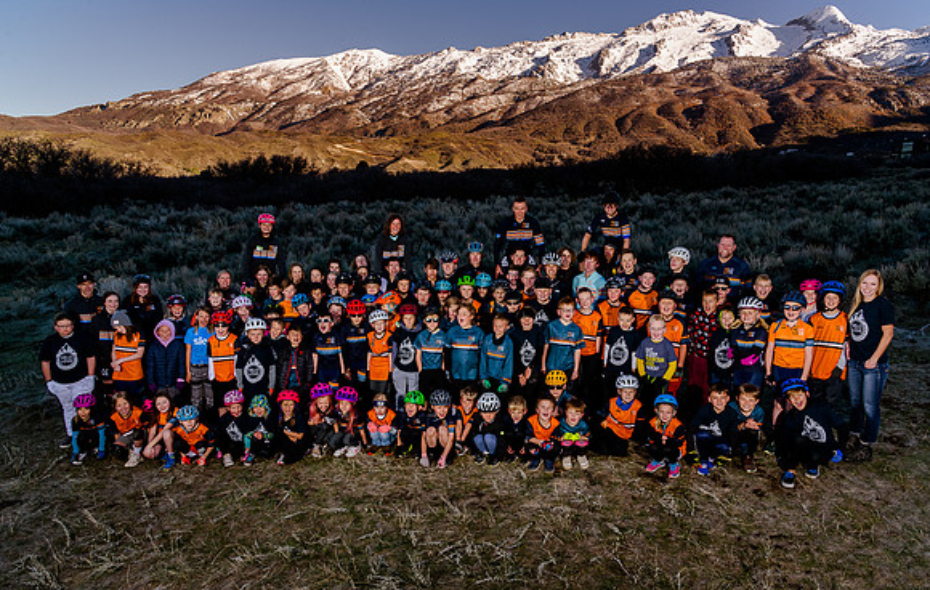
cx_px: 472
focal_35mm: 25
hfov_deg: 71.6
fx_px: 645
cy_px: 312
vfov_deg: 49.2
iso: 320
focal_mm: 24
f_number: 11
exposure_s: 1/200
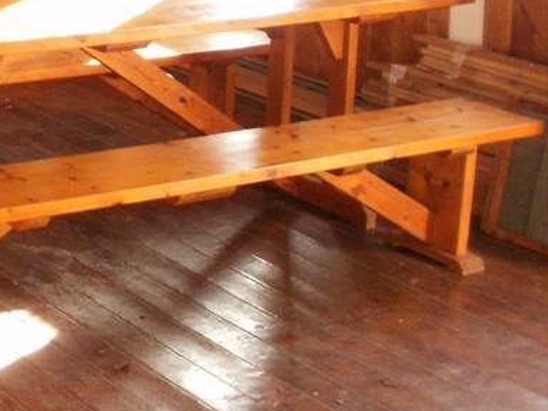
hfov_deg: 18.6
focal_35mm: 97
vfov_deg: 14.9
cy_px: -17
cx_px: -187
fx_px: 1536
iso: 200
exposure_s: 1/30
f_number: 3.5
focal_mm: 6.3
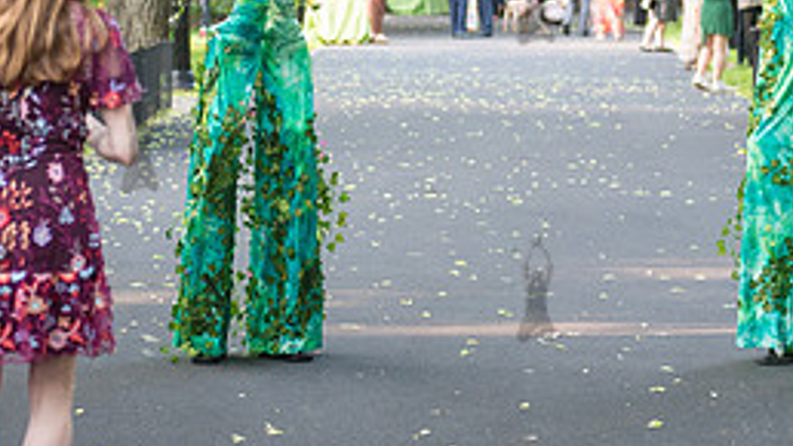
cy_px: -11
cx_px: 535
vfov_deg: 6.4
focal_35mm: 190
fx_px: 3994
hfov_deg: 11.3
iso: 500
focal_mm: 80
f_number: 3.5
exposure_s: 1/160
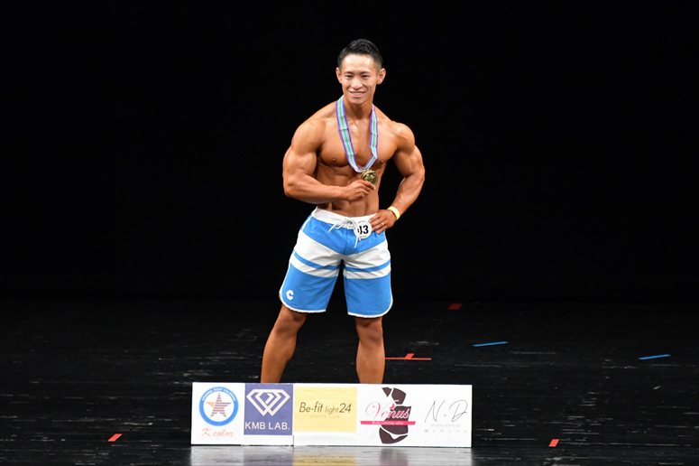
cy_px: 233
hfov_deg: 6.9
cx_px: 350
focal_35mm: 300
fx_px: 5822
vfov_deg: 4.6
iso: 3200
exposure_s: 1/400
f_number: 5.6
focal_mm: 200
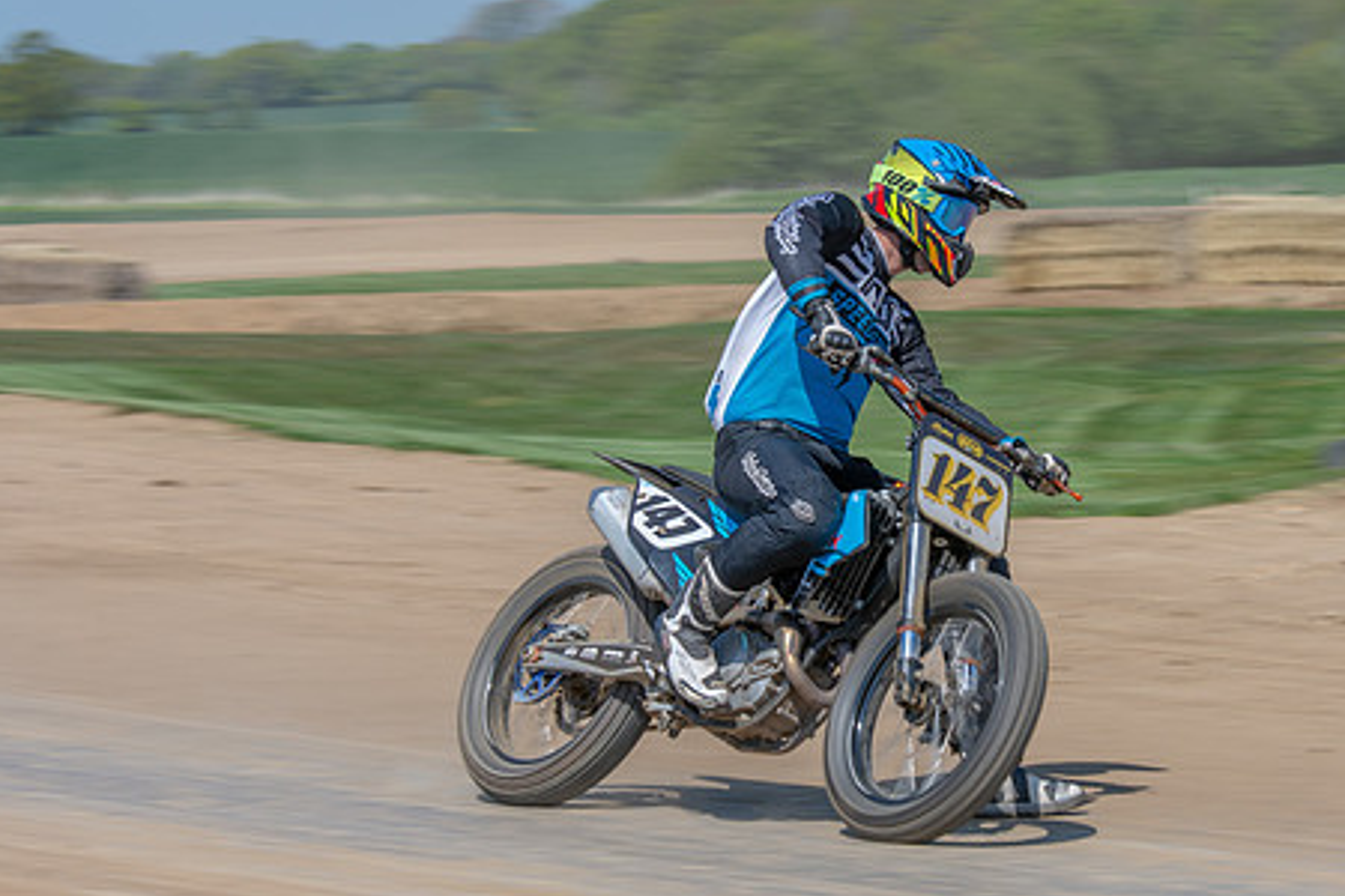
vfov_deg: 7.2
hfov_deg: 10.7
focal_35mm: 192
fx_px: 7173
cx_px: 976
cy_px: 497
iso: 100
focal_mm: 86
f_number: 8
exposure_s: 1/160
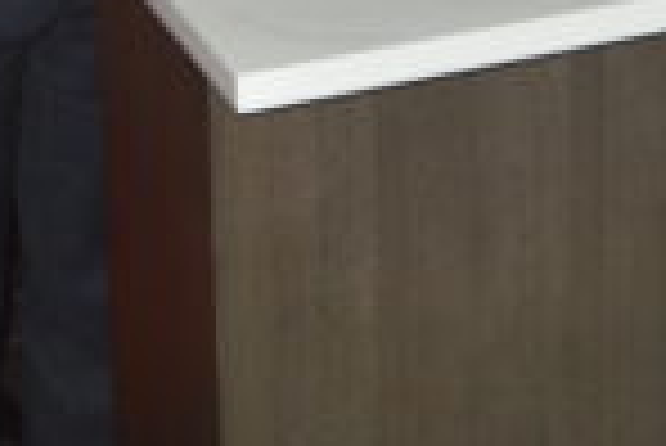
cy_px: -525
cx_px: 652
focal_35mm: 155
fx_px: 2870
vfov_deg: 8.3
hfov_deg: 13.1
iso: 280
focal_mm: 22
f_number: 8
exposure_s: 1/60
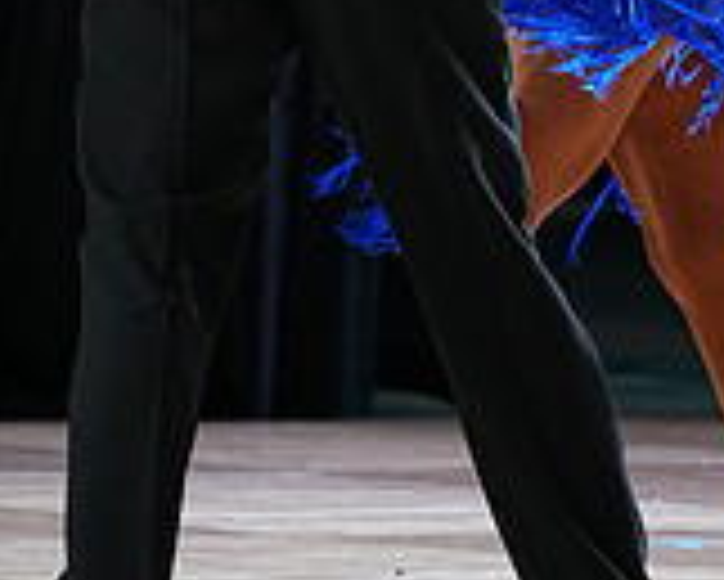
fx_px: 14515
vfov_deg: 2.3
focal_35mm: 677
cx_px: 564
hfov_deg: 2.9
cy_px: -234
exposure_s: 1/400
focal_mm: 200
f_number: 4
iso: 2000
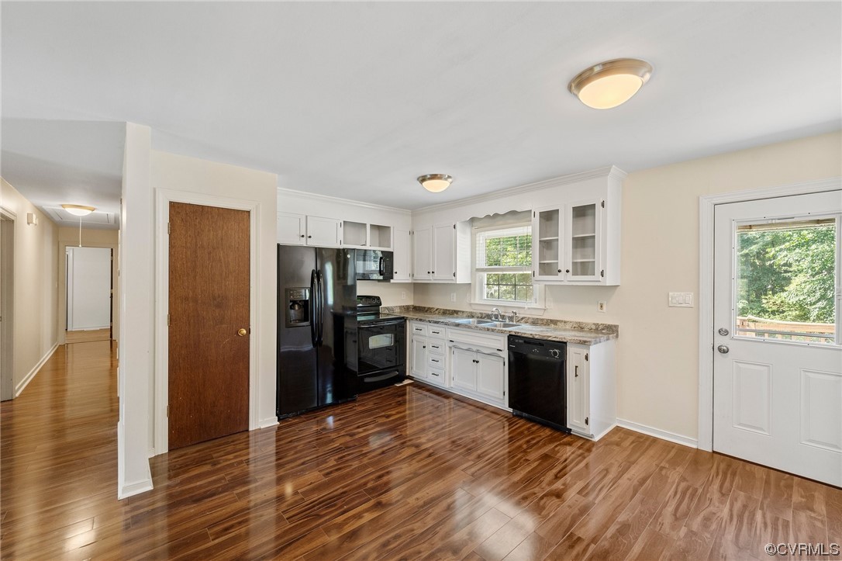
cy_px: 280
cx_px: 421
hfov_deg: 104.3
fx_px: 327
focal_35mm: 14
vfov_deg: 81.2
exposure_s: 1/2.5
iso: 400
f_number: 8
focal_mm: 14
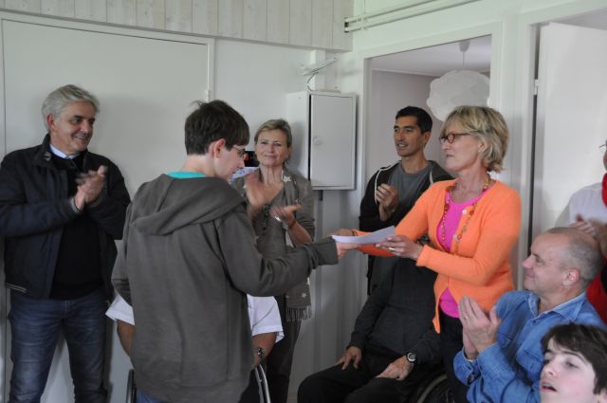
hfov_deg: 49.6
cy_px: 202
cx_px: 304
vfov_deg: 34.1
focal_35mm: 39
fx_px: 657
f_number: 4
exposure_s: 1/30
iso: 800
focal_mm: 26
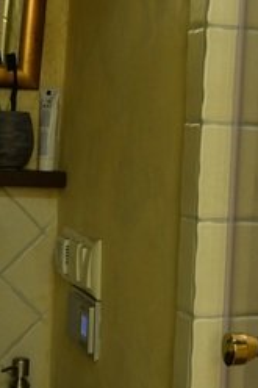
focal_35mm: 90
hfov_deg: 14.4
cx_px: 358
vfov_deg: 22.3
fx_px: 969
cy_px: 74
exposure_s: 2.5
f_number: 8
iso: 100
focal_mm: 24
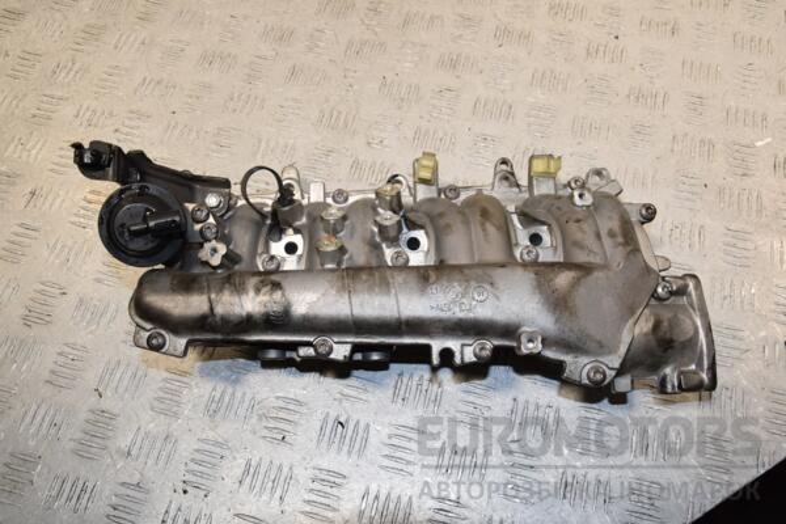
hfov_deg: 57.2
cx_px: 393
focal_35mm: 33
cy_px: 262
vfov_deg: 40.0
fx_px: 720
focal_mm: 22
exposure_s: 1/200
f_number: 8
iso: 800
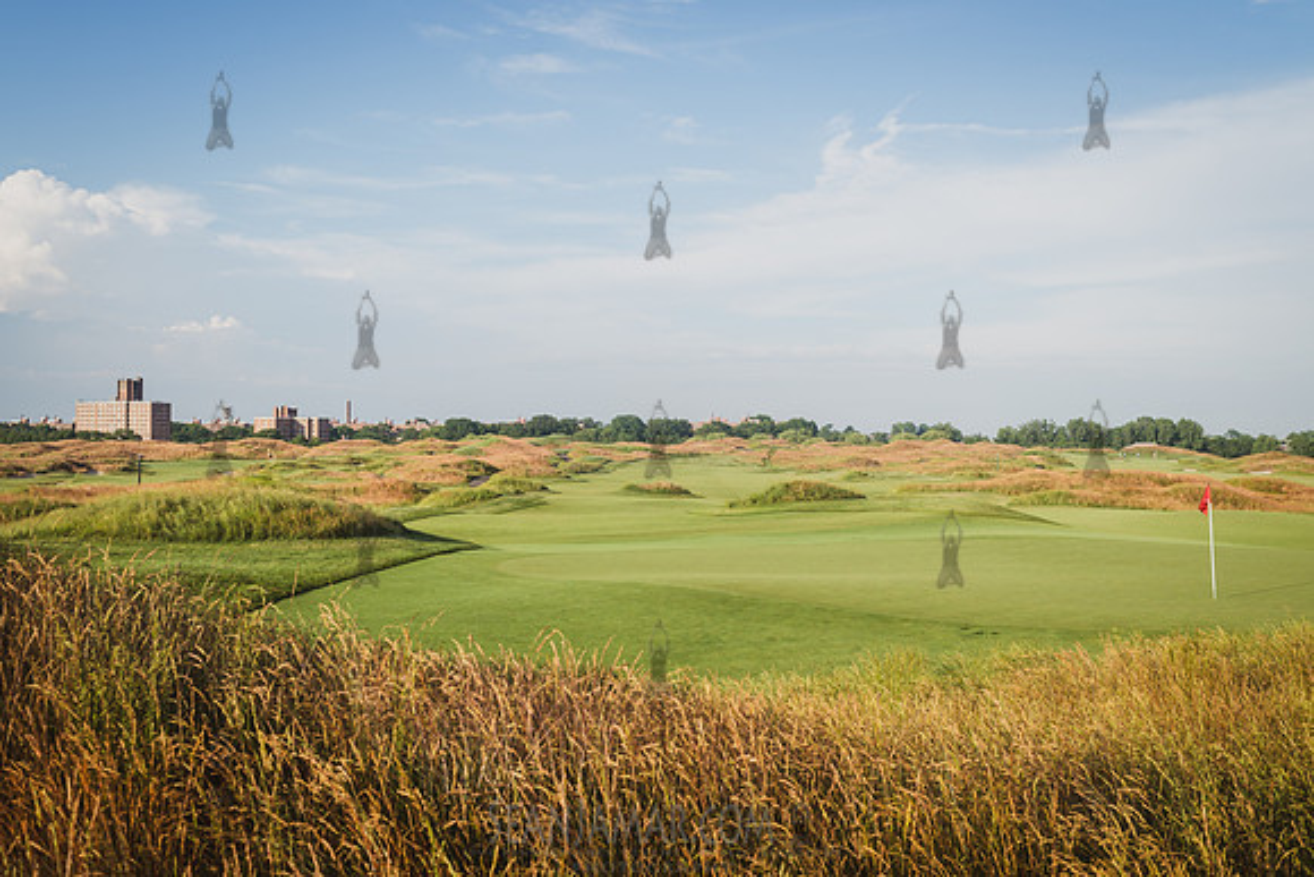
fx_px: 1278
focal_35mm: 35
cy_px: 438
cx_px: 657
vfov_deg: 37.9
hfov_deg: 54.4
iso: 100
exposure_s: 1/400
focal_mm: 35
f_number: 6.3
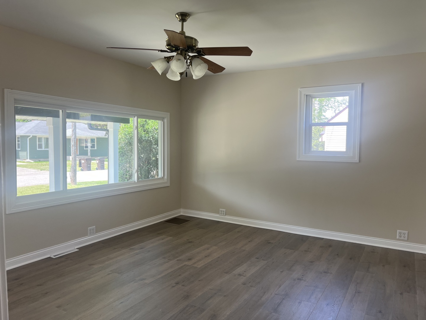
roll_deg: +0.2
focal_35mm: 26
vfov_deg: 53.1
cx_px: 213
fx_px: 320
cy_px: 160
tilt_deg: -2.4
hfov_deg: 67.3
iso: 50
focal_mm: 5.7
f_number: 1.5
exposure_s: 1/135
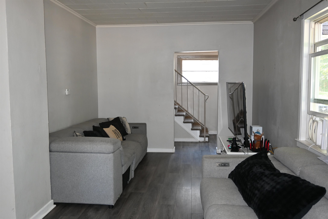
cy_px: 110
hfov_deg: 61.9
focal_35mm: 30
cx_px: 164
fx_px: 273
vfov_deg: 43.6
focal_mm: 20
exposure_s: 1/60
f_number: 3.8
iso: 500
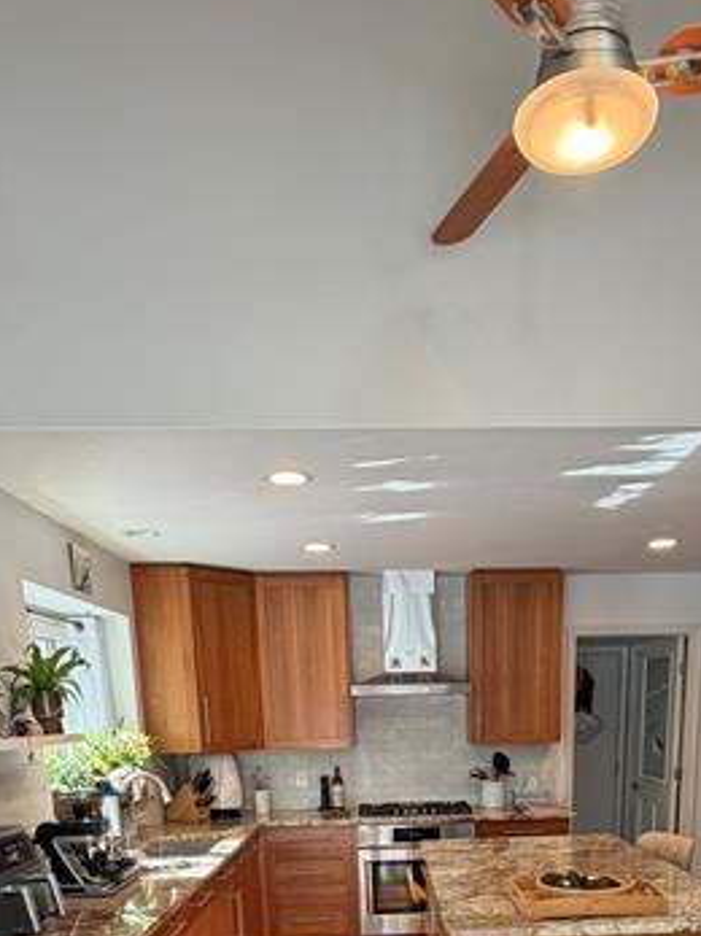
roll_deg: +1.6
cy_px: 906
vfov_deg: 49.3
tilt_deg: -13.3
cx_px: 426
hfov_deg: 45.1
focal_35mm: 31
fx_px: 838
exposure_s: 1/120
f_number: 2.2
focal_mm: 2.22
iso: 160
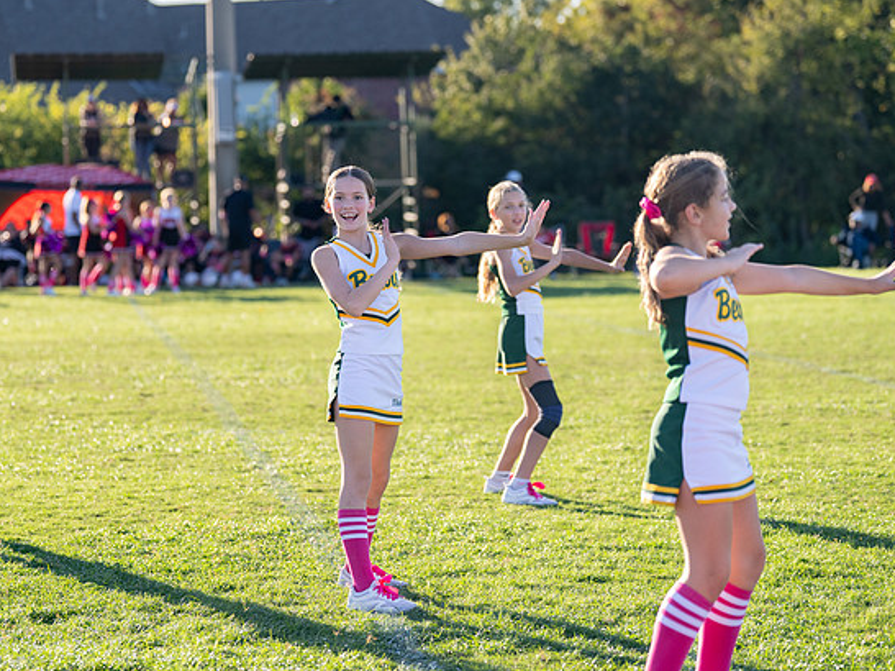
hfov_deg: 16.3
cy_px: 317
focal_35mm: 121
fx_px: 3127
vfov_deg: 12.2
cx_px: 390
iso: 500
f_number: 2.8
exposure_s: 1/2500
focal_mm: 95
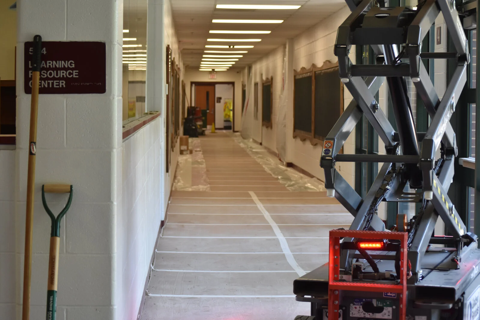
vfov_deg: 16.6
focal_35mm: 82
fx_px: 1100
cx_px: 240
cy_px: 160
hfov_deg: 24.6
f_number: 5.6
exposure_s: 1/125
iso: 800
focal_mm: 55
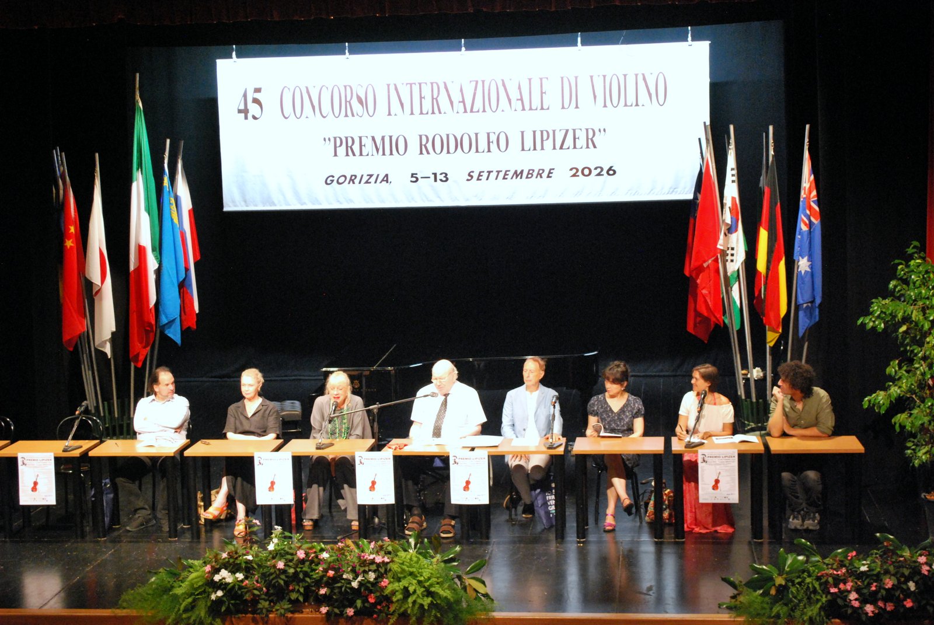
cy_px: 312
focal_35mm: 60
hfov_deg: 33.4
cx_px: 467
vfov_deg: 22.7
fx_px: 1558
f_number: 5.3
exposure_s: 1/30
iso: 1600
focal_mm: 40
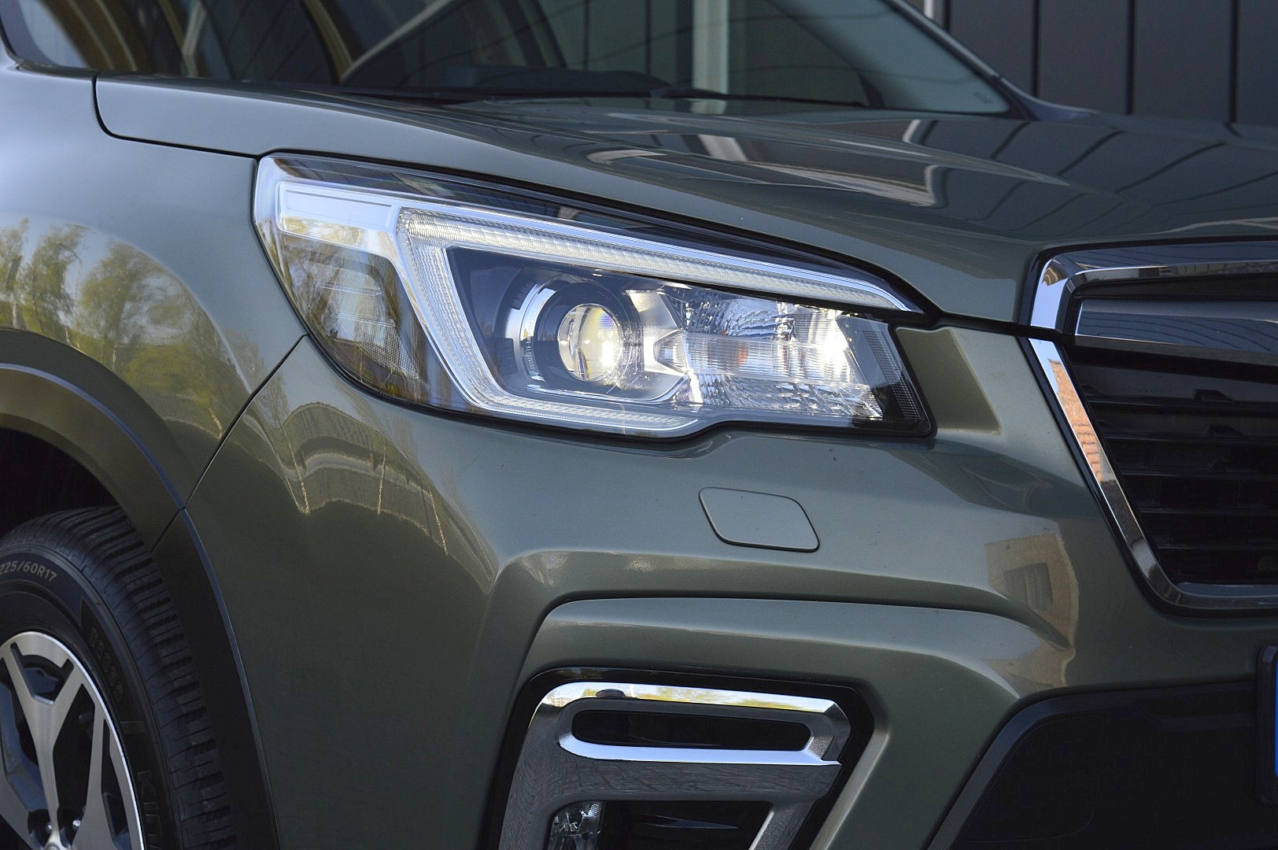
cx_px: 639
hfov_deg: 27.0
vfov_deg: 18.2
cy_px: 425
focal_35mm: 75
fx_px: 2660
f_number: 10
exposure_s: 1/250
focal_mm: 50
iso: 400
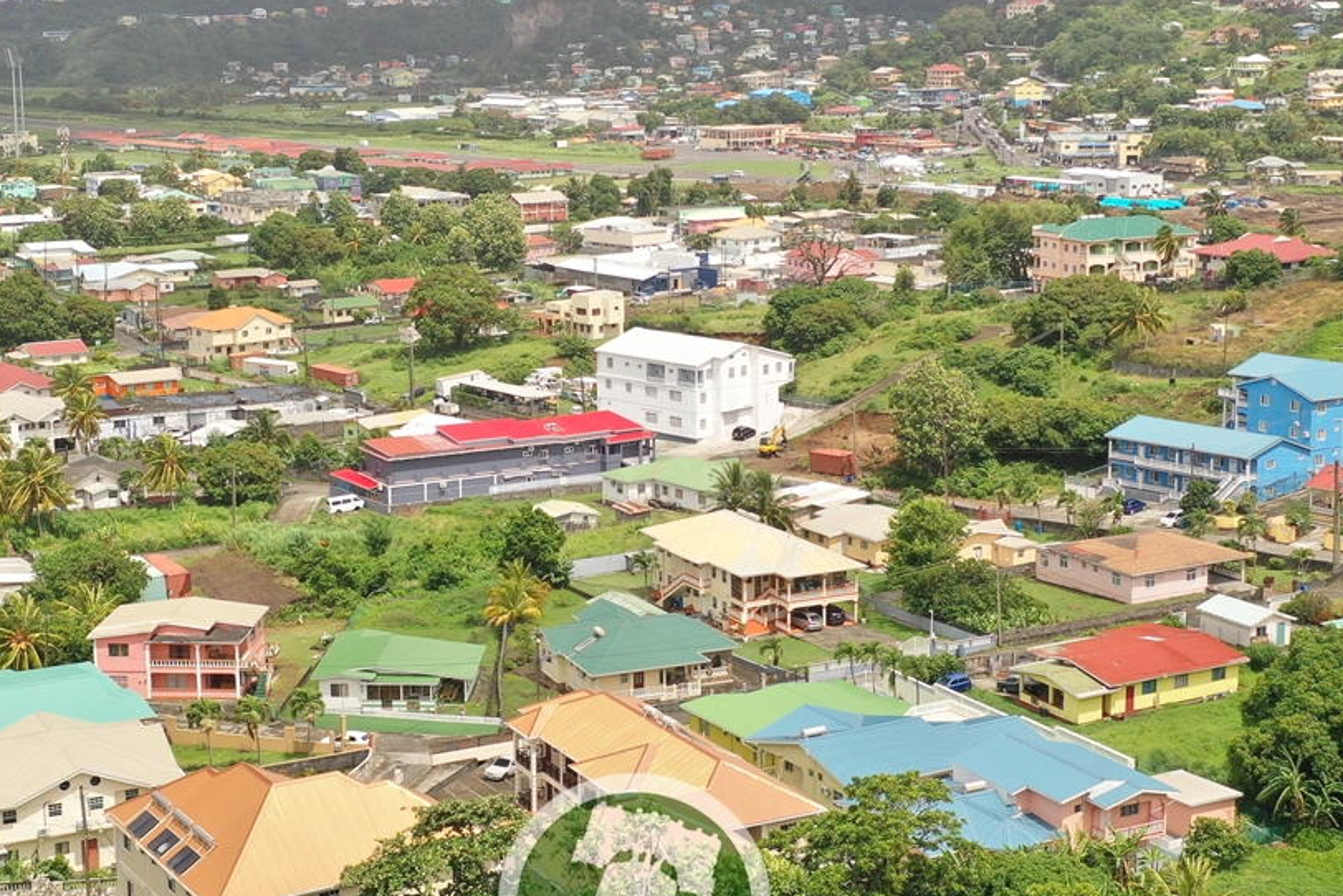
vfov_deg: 22.2
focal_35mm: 61
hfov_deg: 32.9
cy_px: 362
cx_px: 633
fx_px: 2276
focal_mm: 10.26
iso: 100
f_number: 3.5
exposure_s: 1/50
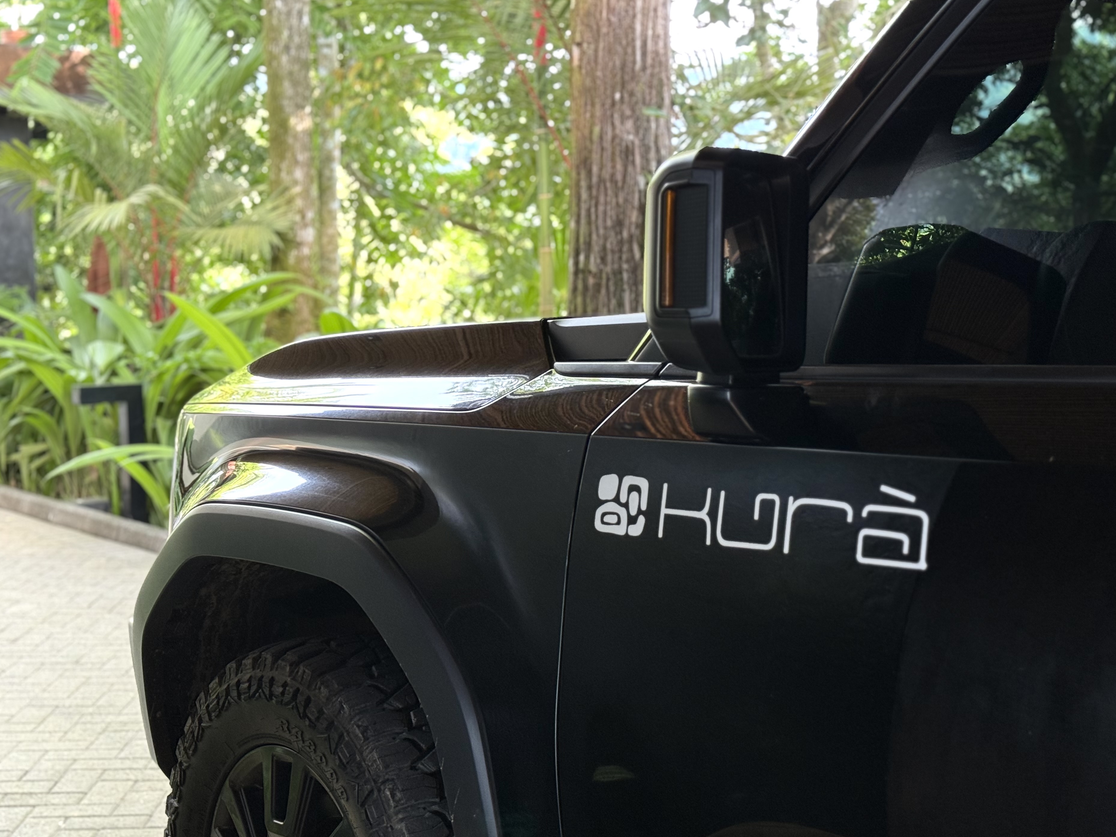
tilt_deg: -5.6
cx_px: 595
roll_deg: -0.3
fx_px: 1676
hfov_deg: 36.8
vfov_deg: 28.0
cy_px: 428
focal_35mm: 52
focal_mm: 6.76
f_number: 1.78
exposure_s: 1/89
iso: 100
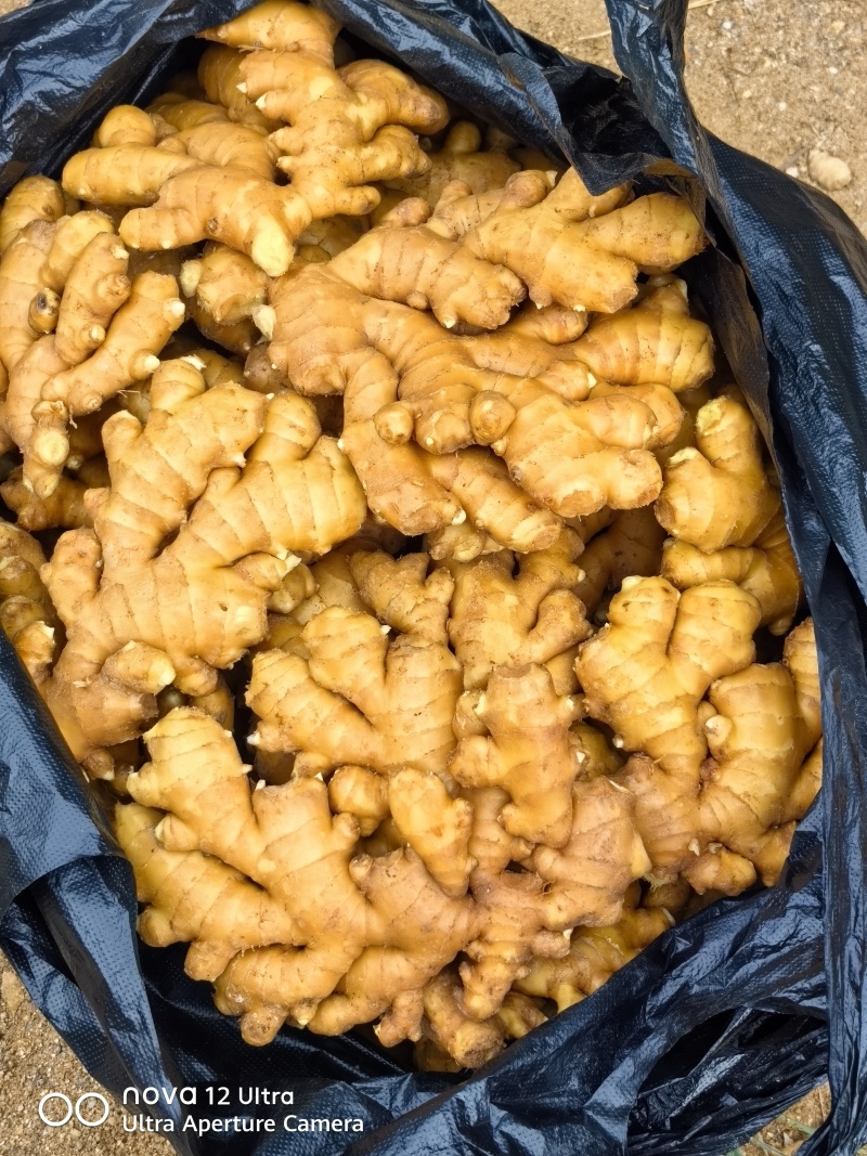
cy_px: 578
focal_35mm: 54
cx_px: 434
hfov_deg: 27.0
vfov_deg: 35.5
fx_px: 1804
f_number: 2
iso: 50
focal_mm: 5.72
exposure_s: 1/391
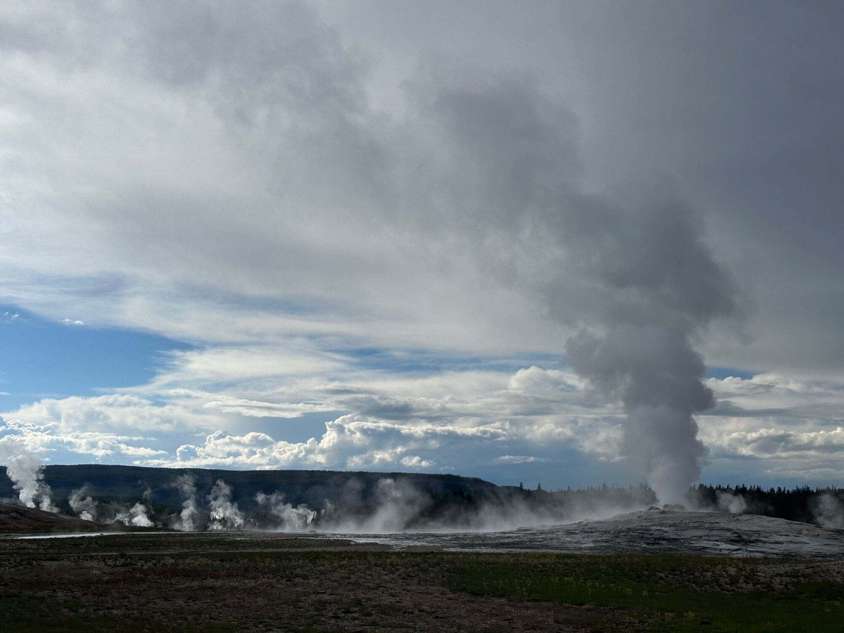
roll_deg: -1.0
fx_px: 1170
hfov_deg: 39.7
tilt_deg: +9.6
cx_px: 422
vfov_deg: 30.3
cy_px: 316
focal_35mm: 48
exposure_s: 1/10870
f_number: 1.78
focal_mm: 6.86
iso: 64
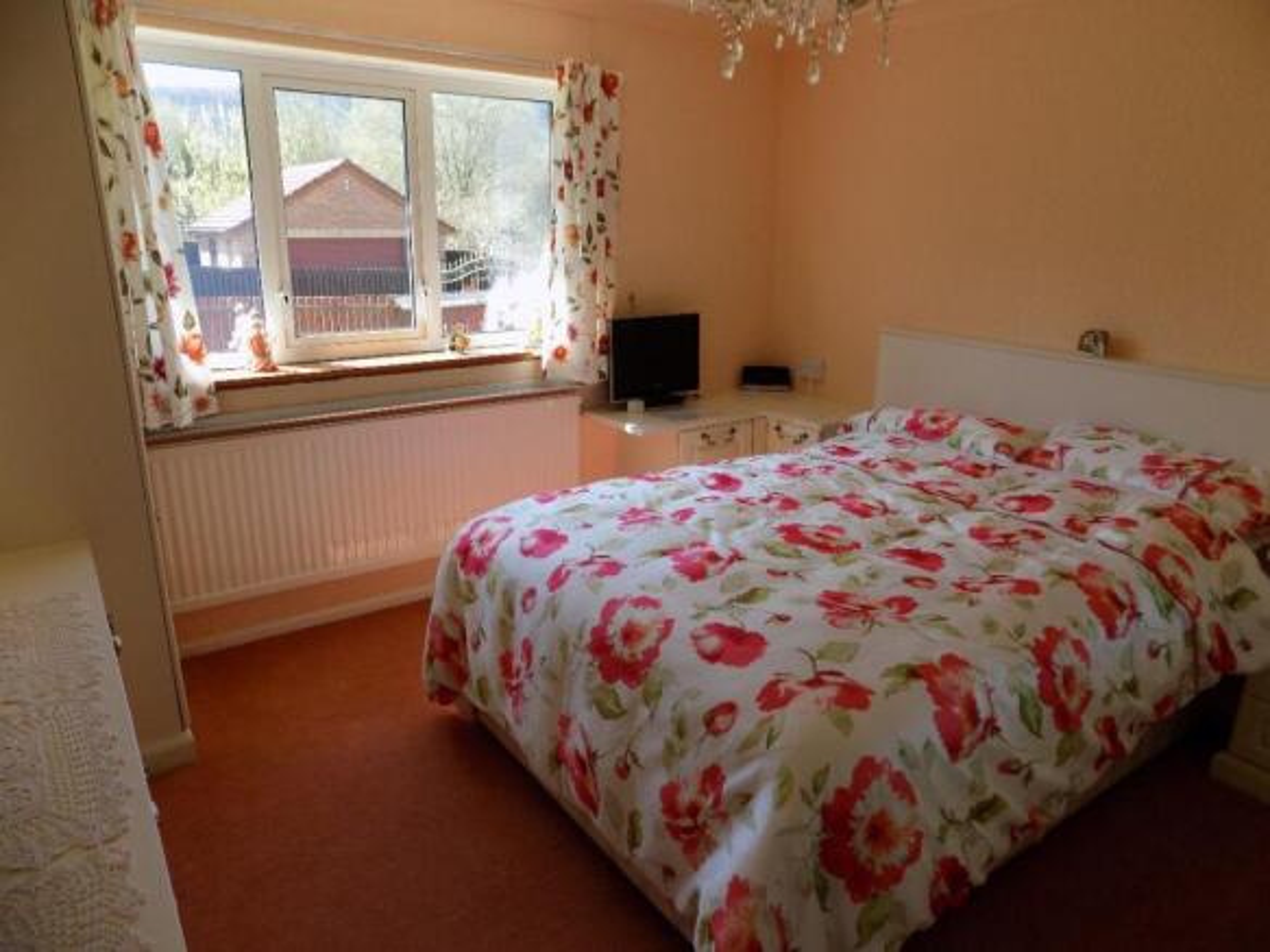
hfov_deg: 73.9
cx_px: 635
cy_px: 476
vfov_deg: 58.9
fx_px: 844
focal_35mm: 23
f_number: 3.1
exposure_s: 1/80
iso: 80
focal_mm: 4
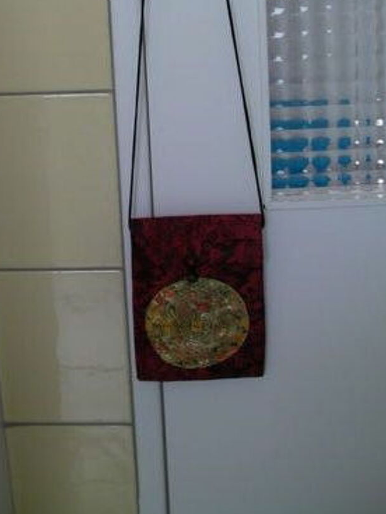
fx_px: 922
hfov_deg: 23.6
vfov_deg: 30.5
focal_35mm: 62
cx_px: 166
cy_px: 107
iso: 50
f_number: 3.5
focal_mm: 6.3
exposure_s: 1/43.3
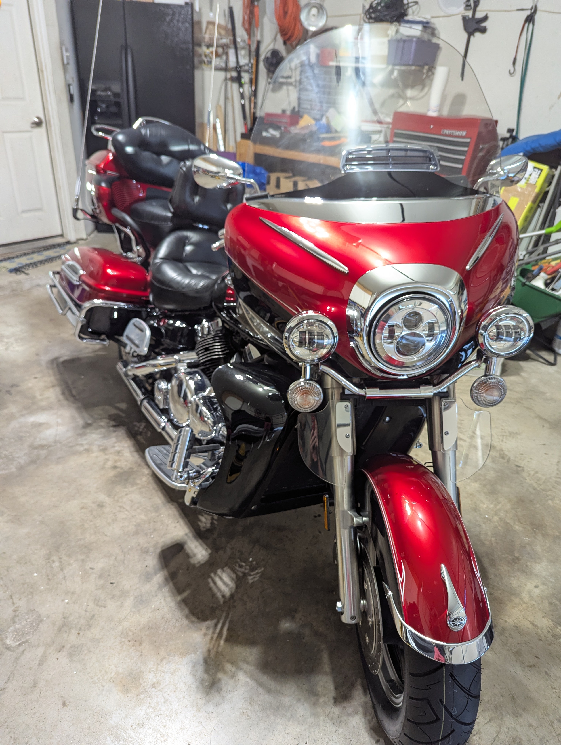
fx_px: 517
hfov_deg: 56.9
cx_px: 280
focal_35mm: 24
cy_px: 372
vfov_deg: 71.5
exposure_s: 1/60
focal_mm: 6.81
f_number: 1.85
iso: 425
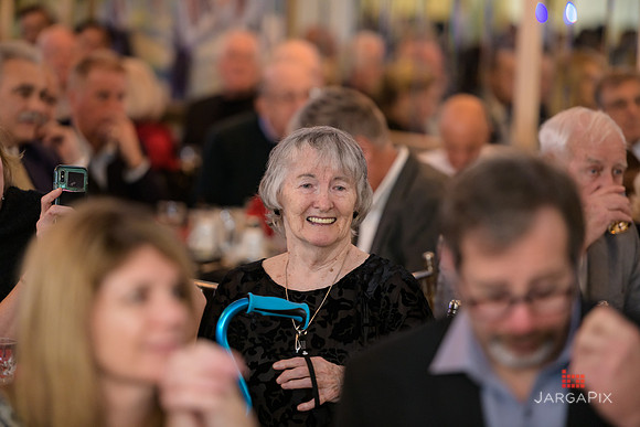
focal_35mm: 180
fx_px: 3201
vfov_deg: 7.6
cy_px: 214
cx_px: 320
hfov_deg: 11.4
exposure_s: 1/125
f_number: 3.2
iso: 1000
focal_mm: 180
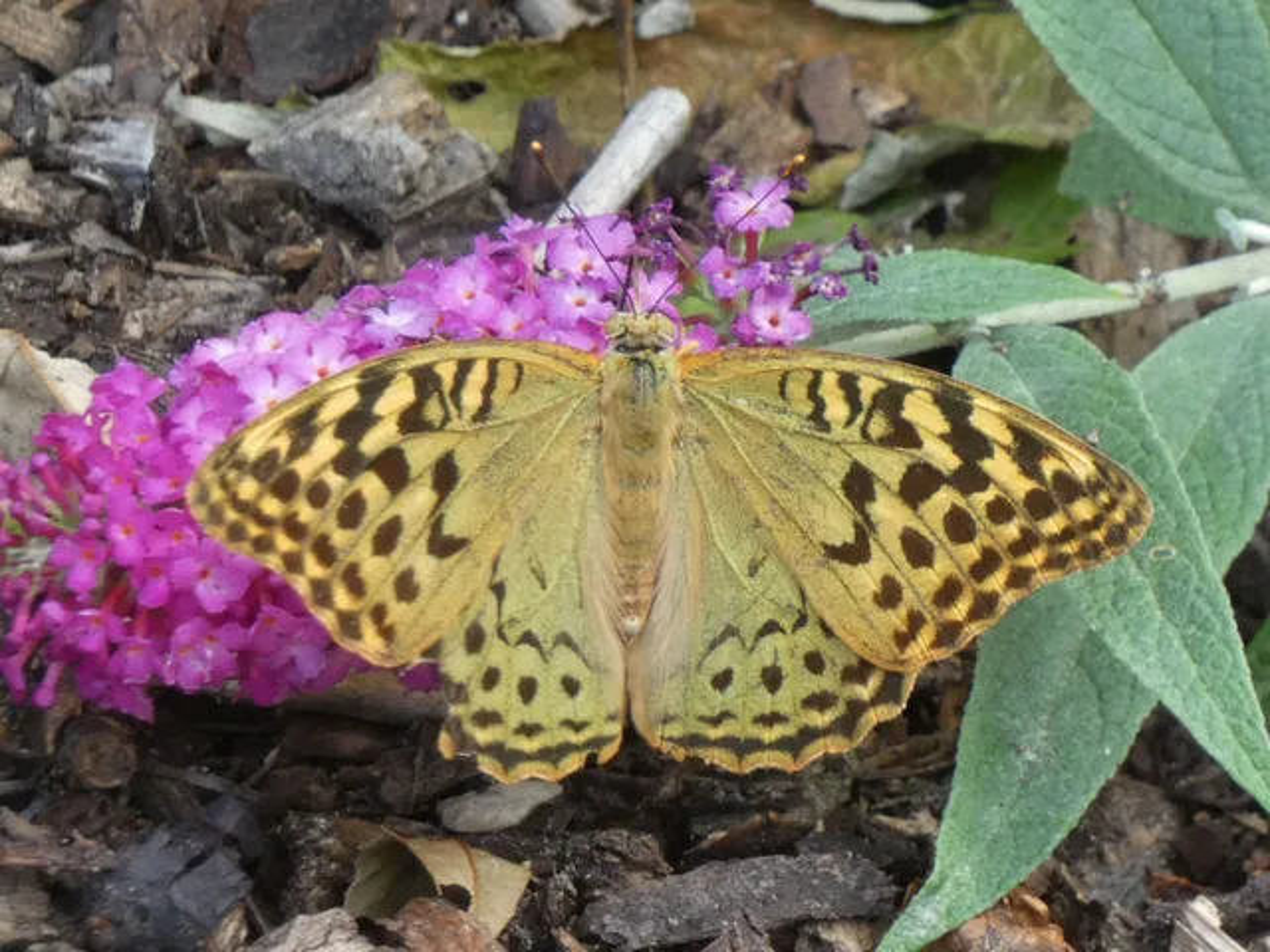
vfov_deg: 2.9
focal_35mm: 515
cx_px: 635
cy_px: 476
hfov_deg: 3.8
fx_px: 18894
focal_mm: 92.3
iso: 160
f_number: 5.6
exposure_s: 1/100
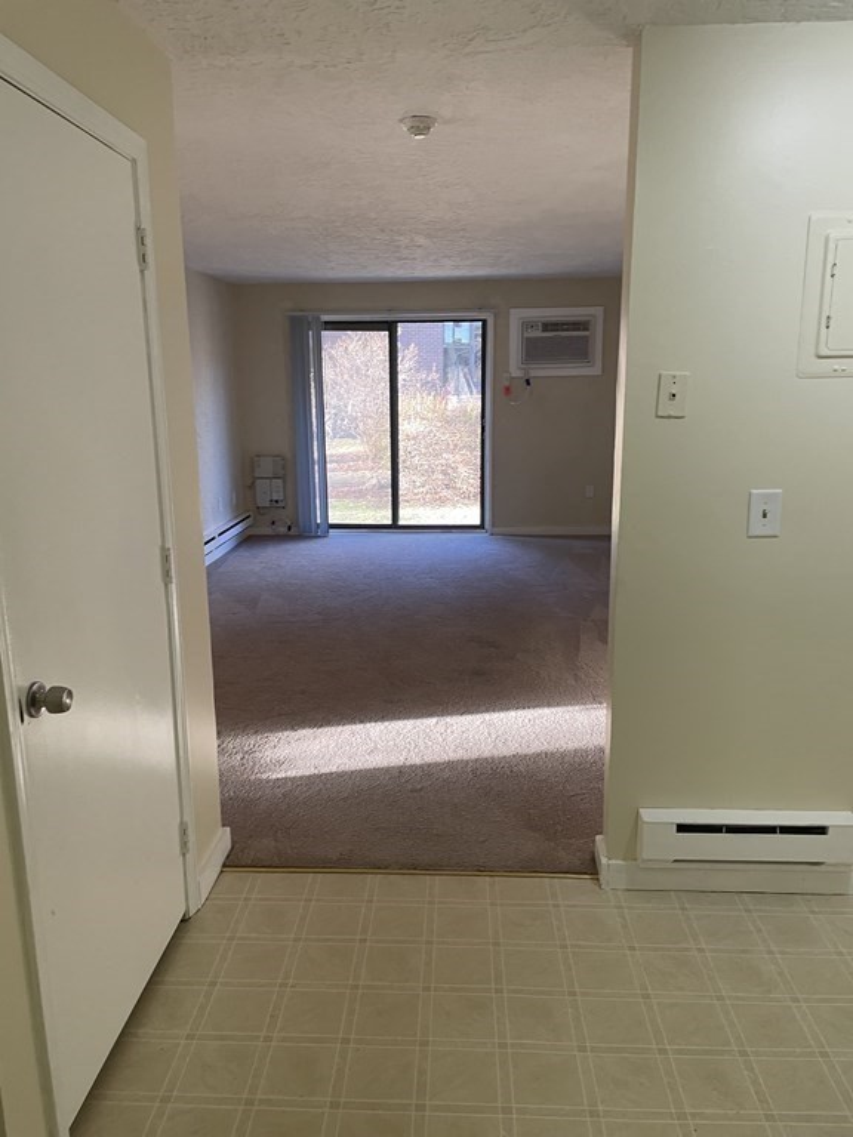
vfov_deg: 67.3
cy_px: 568
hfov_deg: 53.1
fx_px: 854
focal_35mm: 26
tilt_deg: -13.0
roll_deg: +2.5
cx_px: 426
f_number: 1.6
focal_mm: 4.2
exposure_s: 1/60
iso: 100
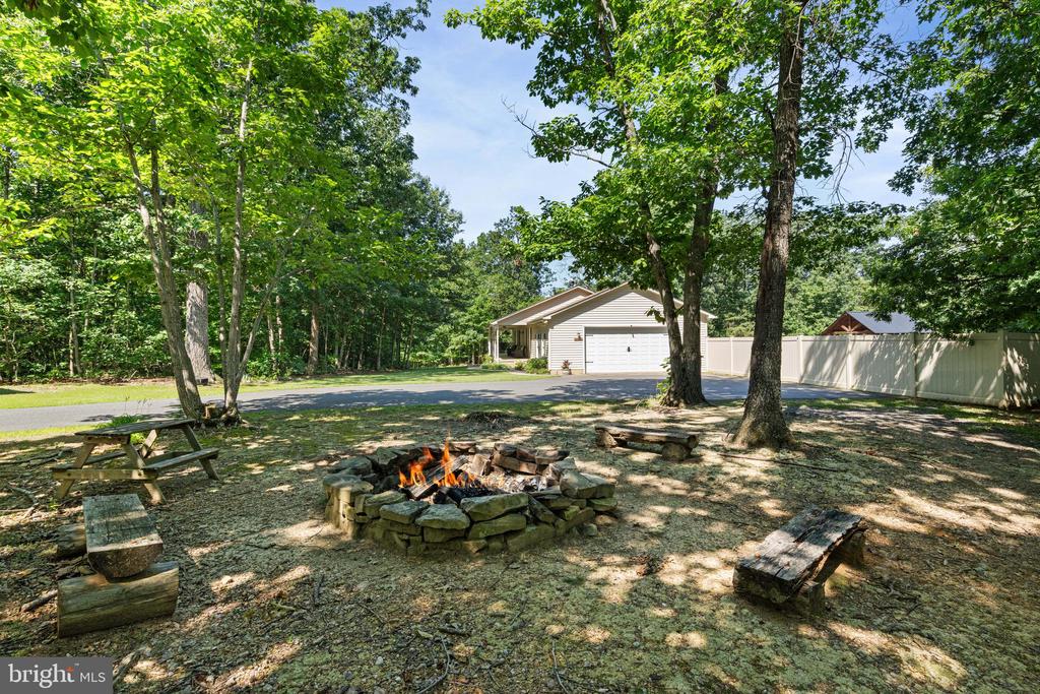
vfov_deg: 70.5
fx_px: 491
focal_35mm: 17
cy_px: 347
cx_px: 520
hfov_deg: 93.3
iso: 500
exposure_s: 1/100
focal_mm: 17
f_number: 9
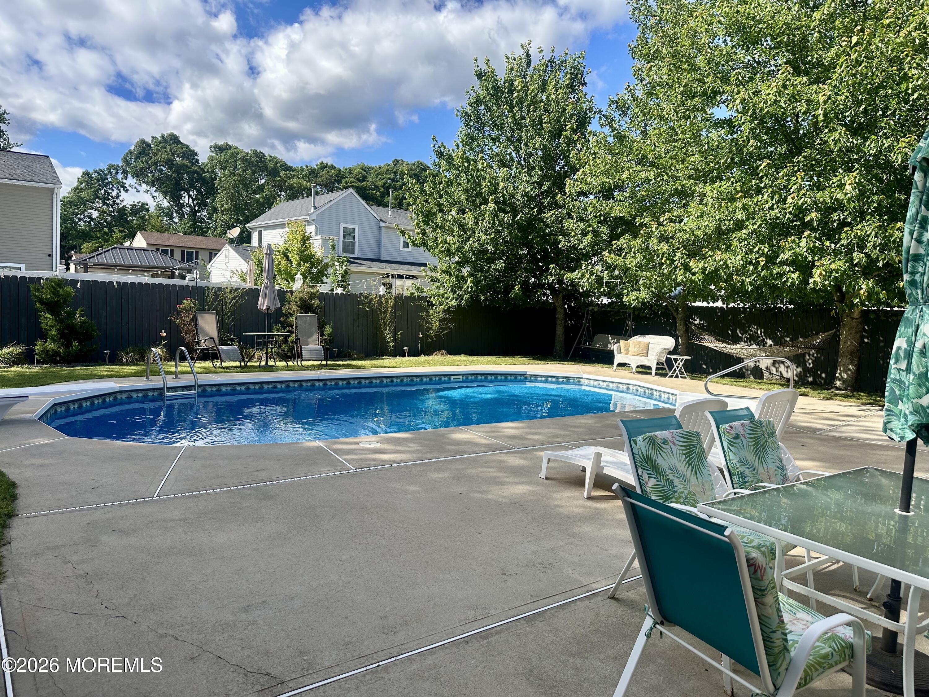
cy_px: 348
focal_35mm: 24
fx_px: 644
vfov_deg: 56.8
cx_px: 464
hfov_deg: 71.6
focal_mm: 6.86
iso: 80
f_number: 1.78
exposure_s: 1/2410
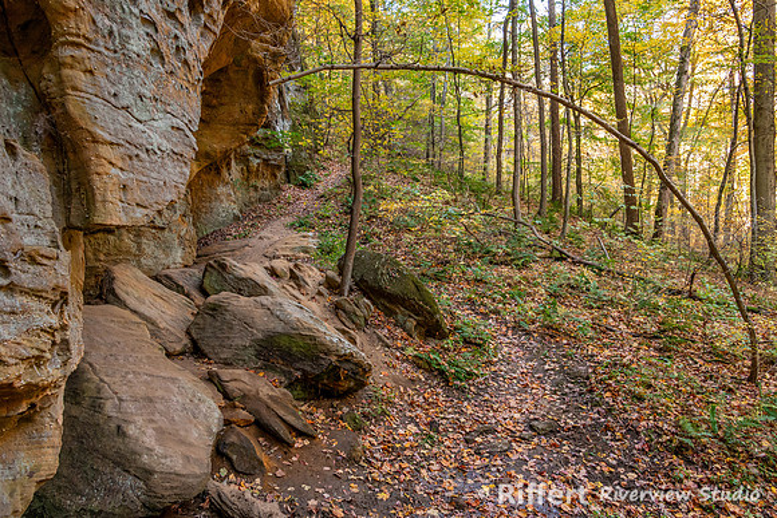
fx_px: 604
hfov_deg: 65.5
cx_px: 388
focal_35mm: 28
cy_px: 259
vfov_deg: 46.4
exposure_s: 1/80
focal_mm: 28
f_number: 8
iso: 2200
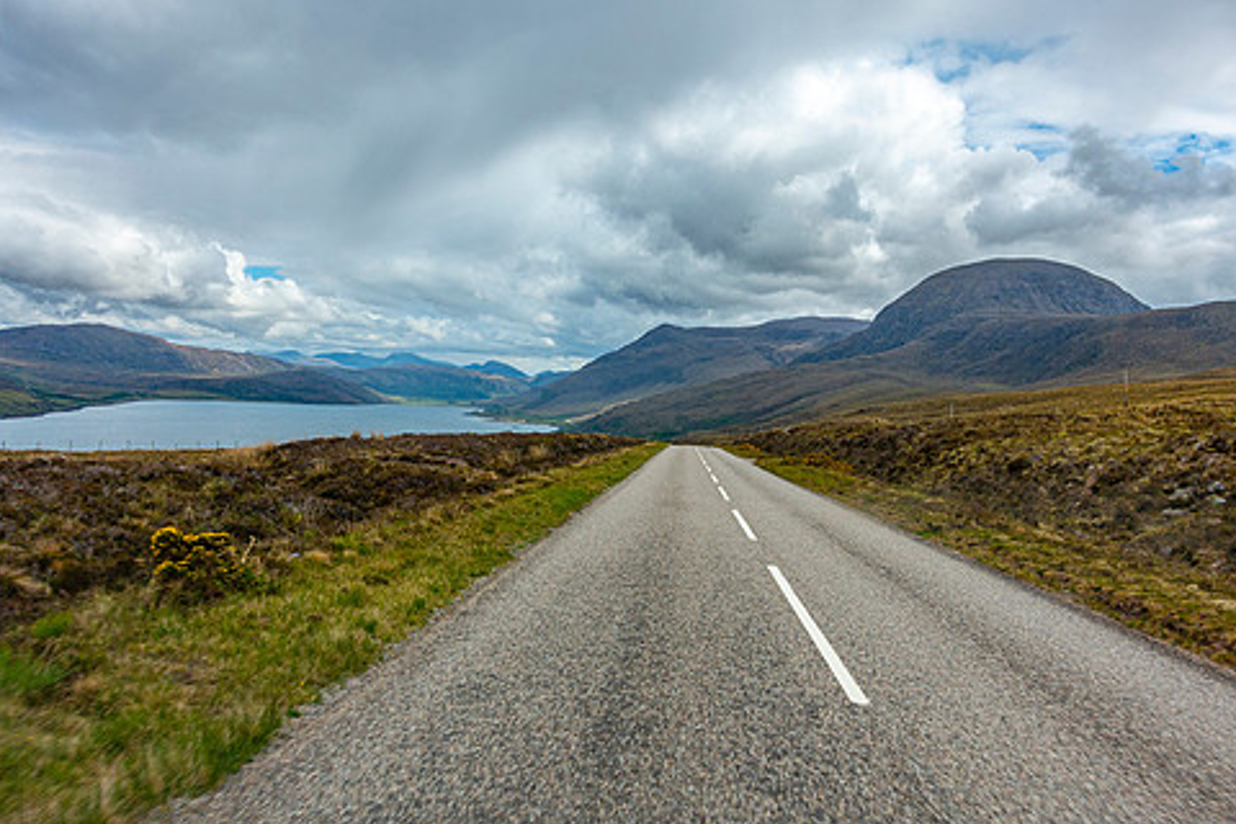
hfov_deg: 63.6
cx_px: 597
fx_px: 996
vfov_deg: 44.9
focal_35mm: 29
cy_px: 382
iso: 125
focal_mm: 8.8
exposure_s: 1/250
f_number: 7.1
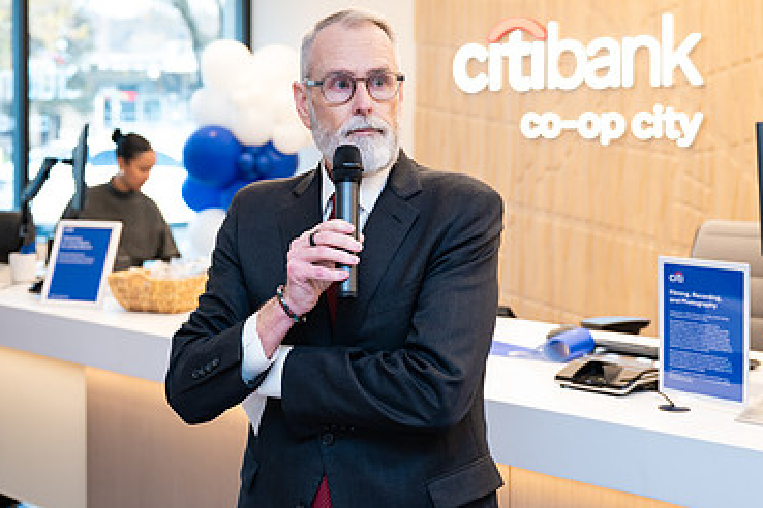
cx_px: 356
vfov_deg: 20.9
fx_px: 1378
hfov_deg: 31.0
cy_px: 178
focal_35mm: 65
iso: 400
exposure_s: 1/160
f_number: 3.2
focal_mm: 39
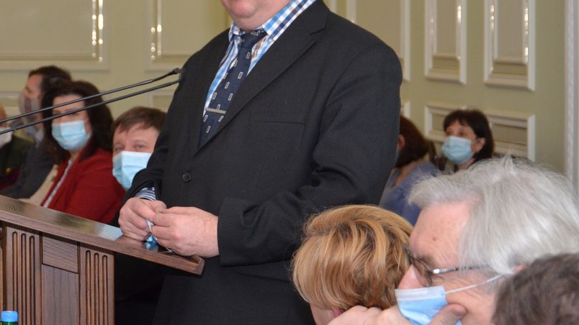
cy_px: 82
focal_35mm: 131
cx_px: 233
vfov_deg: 9.2
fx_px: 2011
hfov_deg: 16.4
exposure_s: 1/250
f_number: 4.8
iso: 800
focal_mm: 48
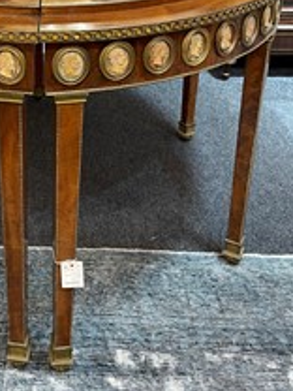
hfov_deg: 29.4
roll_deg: -0.5
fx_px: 542
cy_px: 32
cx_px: 49
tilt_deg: -20.2
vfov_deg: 36.9
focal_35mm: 48
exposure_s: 1/50
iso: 100
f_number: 1.6
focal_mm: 5.1
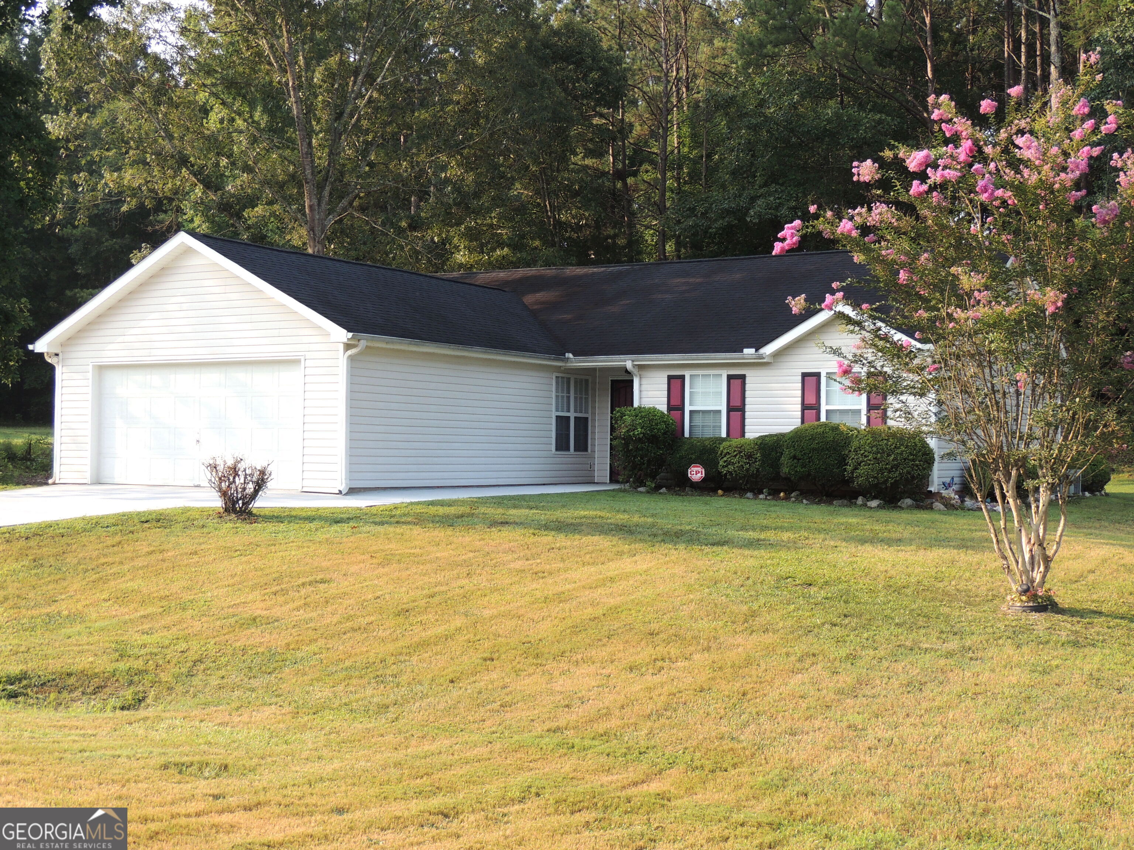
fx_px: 1540
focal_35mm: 47
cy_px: 425
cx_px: 567
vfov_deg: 30.9
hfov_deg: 40.4
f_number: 3.5
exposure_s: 1/250
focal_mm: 8.3
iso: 100
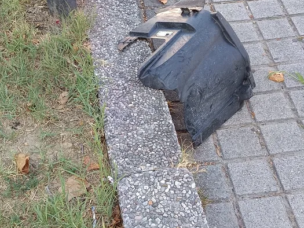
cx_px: 192
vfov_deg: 45.2
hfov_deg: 57.5
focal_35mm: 31
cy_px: 92
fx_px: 272
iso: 145
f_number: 1.7
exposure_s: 1/100
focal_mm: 5.31
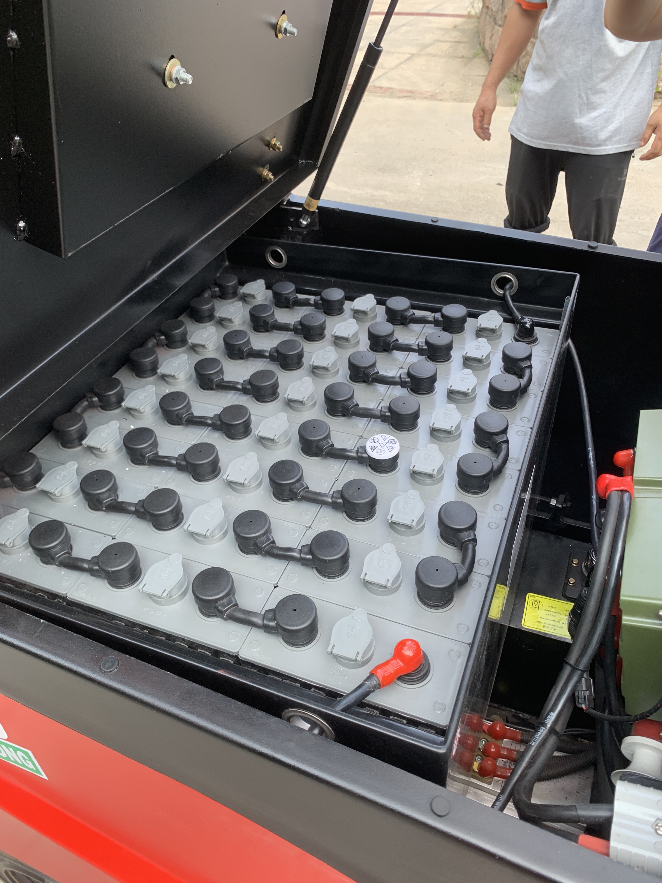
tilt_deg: -41.9
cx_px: 331
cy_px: 442
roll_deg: +3.6
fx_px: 663
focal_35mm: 26
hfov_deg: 53.1
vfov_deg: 67.3
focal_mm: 4.25
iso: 40
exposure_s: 1/122
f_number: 1.8
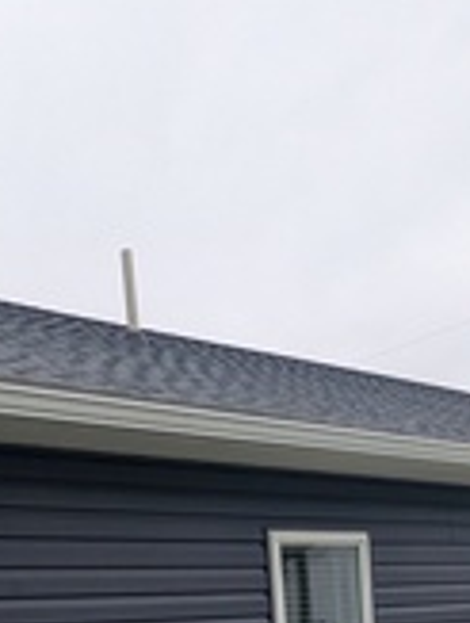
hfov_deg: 29.8
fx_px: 884
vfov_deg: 29.7
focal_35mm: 49
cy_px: 841
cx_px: 203
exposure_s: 1/421
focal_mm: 2.35
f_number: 2.2
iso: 49
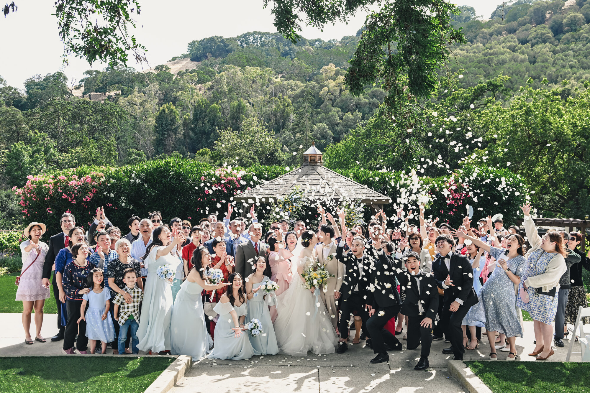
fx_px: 574
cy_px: 196
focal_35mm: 35
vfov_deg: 37.8
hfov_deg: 54.4
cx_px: 295
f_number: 5
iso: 250
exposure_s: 1/250
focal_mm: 35
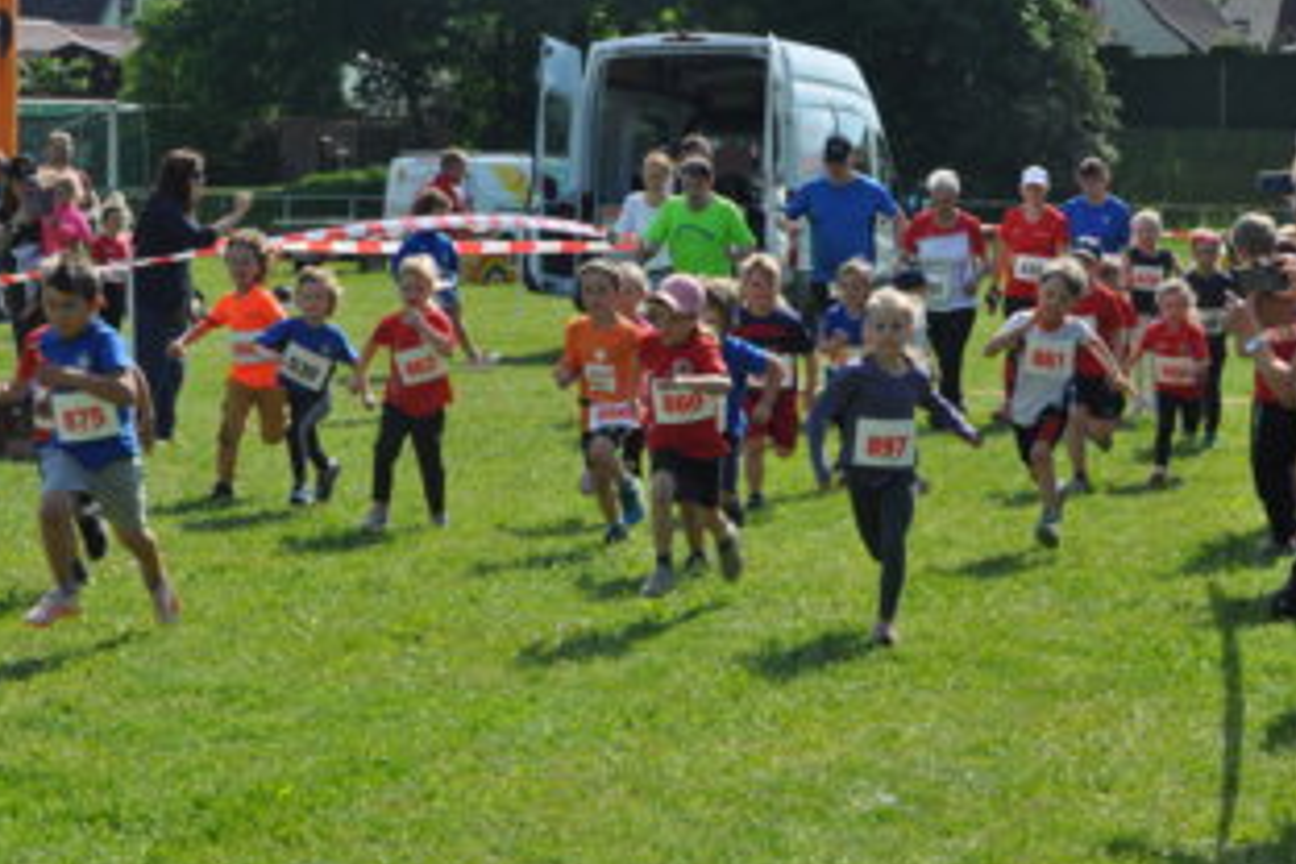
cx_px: 482
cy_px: 511
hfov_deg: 19.3
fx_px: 3803
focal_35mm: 106
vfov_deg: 13.0
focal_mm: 55
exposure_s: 1/160
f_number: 13
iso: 200
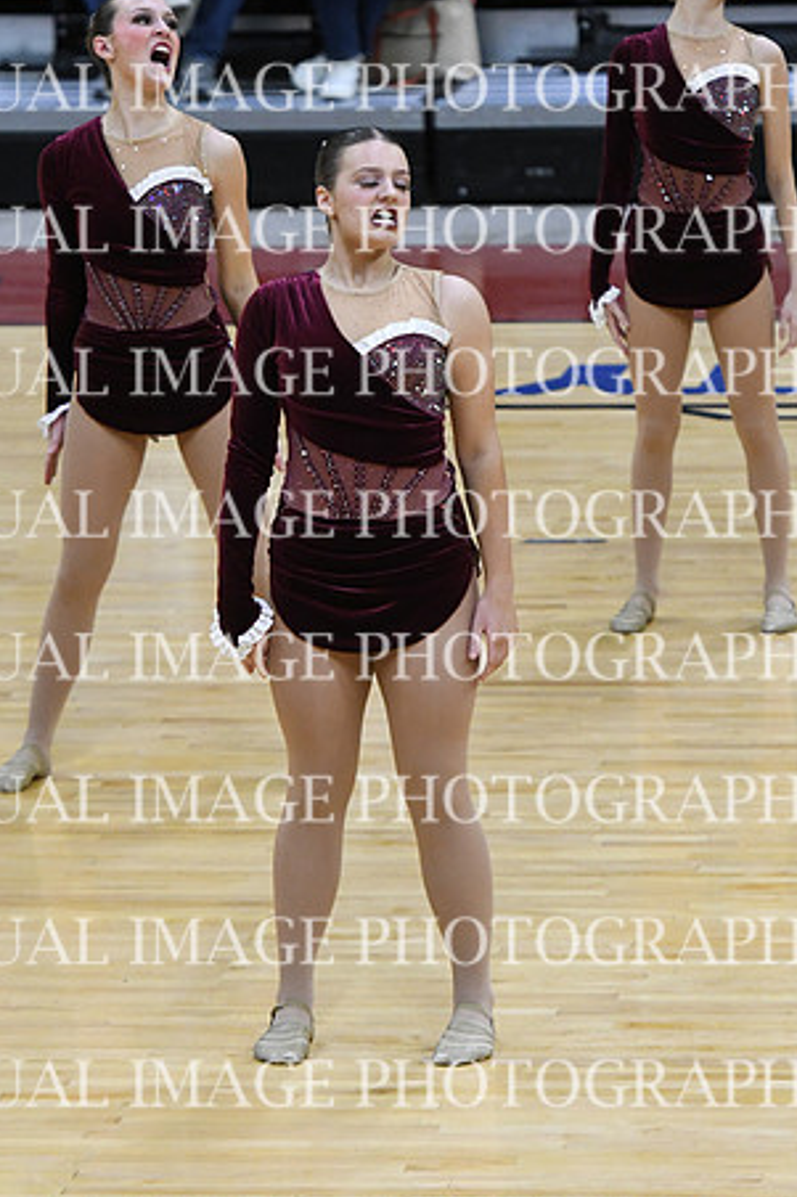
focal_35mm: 289
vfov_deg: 7.1
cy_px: 585
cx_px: 338
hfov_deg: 4.8
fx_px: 9604
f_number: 3.5
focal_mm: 150
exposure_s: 1/400
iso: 4000
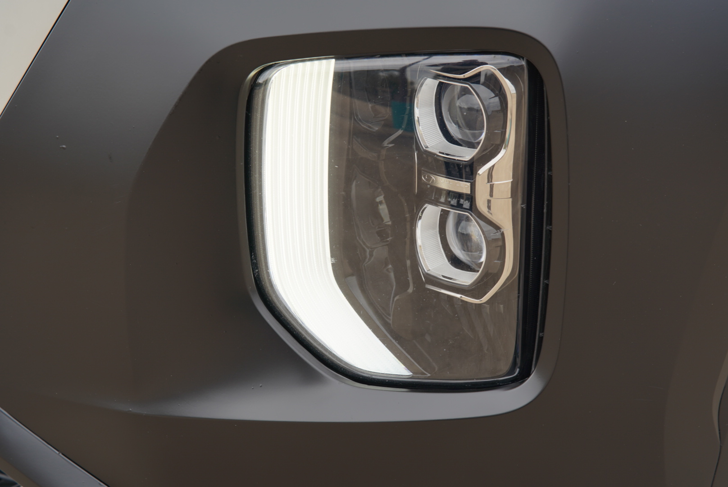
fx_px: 1720
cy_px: 244
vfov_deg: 16.1
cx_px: 364
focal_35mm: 85
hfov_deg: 23.9
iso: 100
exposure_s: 1/200
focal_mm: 85
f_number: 4.5
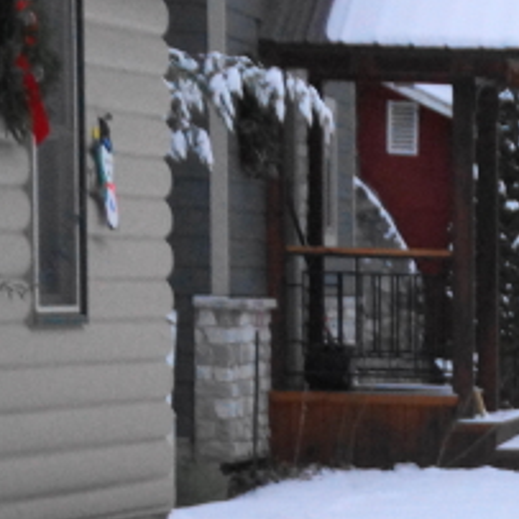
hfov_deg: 5.4
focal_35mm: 314
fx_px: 5326
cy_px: 749
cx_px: 1101
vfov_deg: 5.5
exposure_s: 1/80
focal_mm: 50
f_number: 4.5
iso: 800
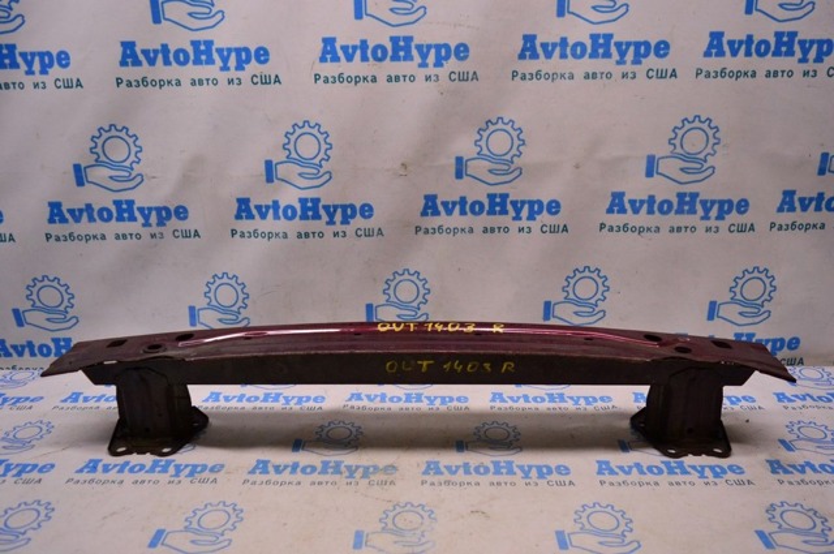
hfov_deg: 67.4
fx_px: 625
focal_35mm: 27
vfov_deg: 47.8
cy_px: 277
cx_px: 417
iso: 1600
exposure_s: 1/400
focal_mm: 18
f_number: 4
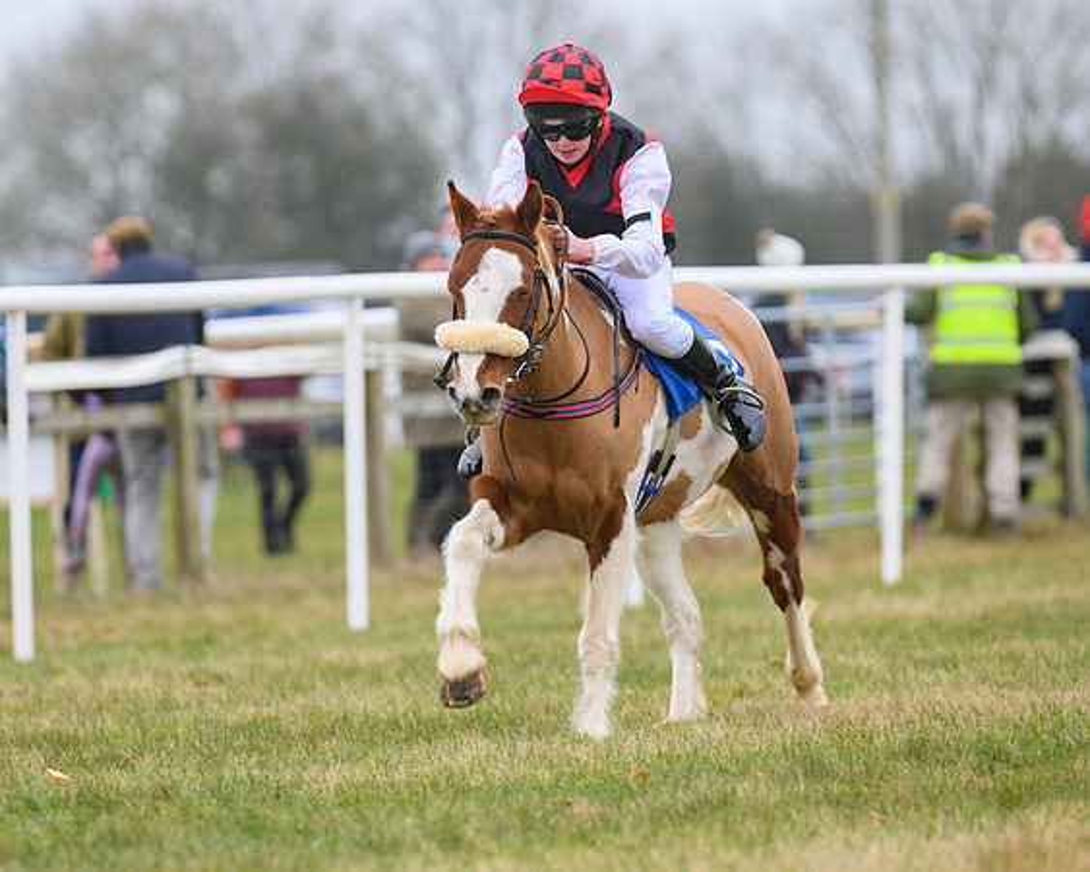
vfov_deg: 4.3
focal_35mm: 357
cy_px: 330
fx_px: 11508
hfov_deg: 5.4
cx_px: 431
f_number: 4
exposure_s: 1/640
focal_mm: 240
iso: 800
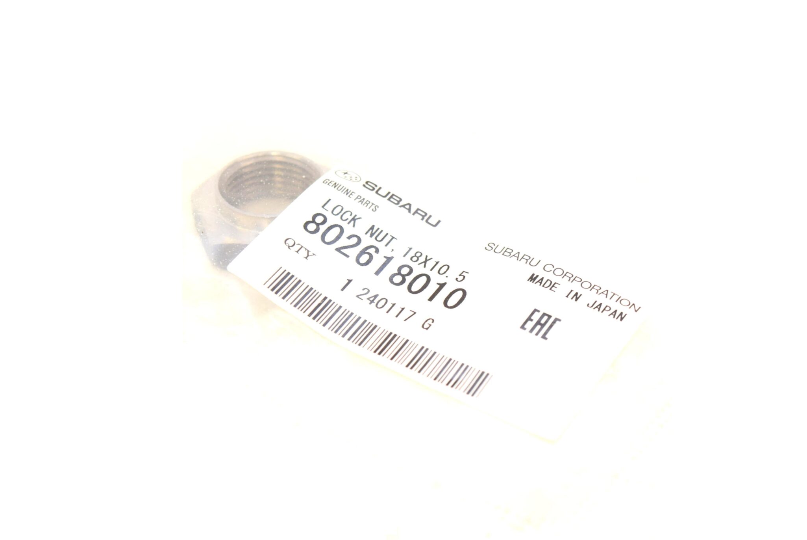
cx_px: 404
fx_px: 1851
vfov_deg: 16.6
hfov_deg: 24.6
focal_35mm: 82
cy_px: 270
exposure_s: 1/125
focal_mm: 55
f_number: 5.6
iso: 400
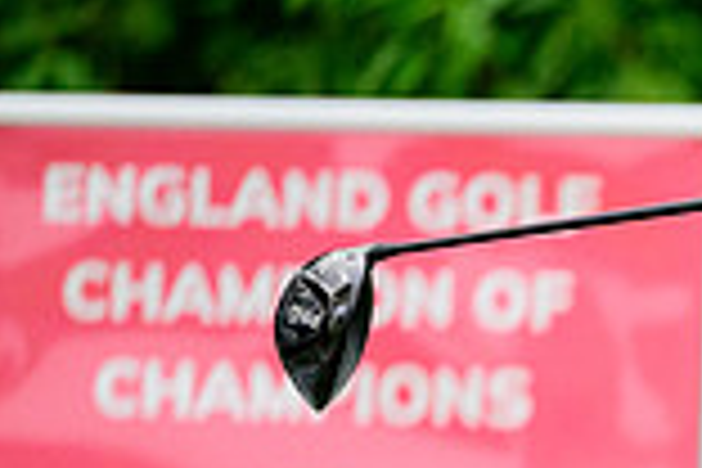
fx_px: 15131
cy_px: 789
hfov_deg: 2.6
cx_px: 1319
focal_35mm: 776
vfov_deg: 1.8
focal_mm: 200
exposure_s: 1/2500
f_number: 2.8
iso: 3200
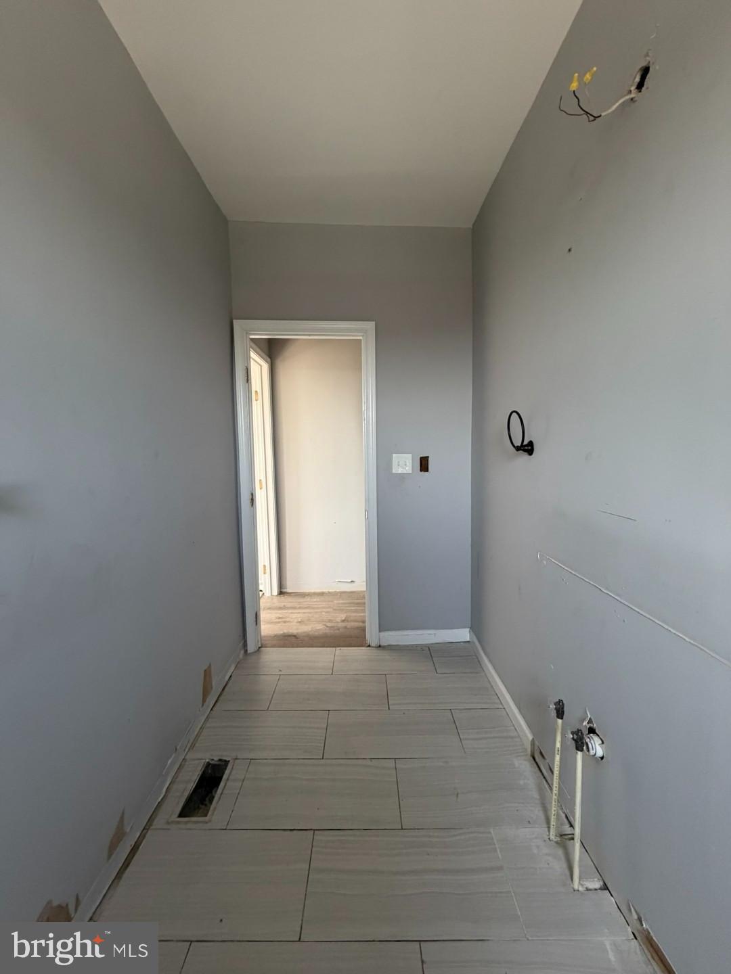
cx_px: 366
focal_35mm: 14
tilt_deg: -6.2
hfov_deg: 85.7
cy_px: 487
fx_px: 394
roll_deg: +0.7
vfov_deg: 102.1
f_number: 2.2
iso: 320
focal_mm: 2.22
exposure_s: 1/121
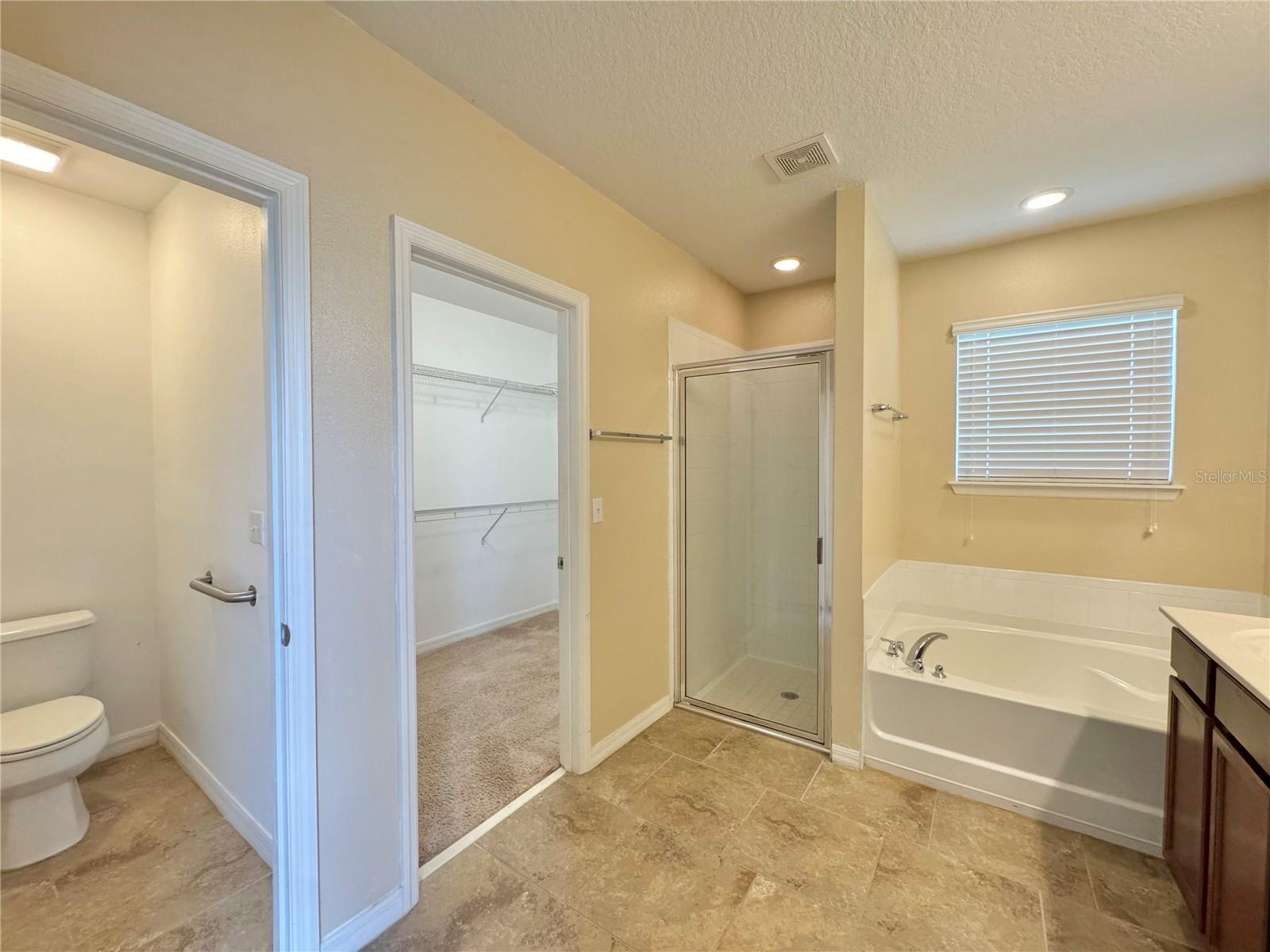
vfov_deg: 85.7
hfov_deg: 102.1
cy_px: 476
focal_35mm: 14
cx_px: 635
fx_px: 514
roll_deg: +0.3
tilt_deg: -1.0
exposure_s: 1/120
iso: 320
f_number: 2.2
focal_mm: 2.22
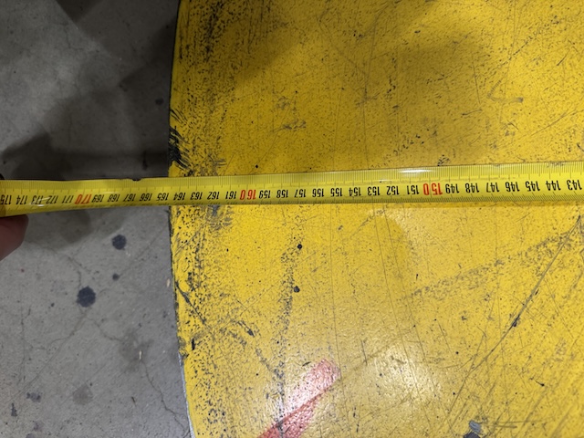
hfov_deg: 71.6
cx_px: 292
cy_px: 219
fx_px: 405
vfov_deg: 56.8
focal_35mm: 24
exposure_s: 1/50
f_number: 1.78
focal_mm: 6.76
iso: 160
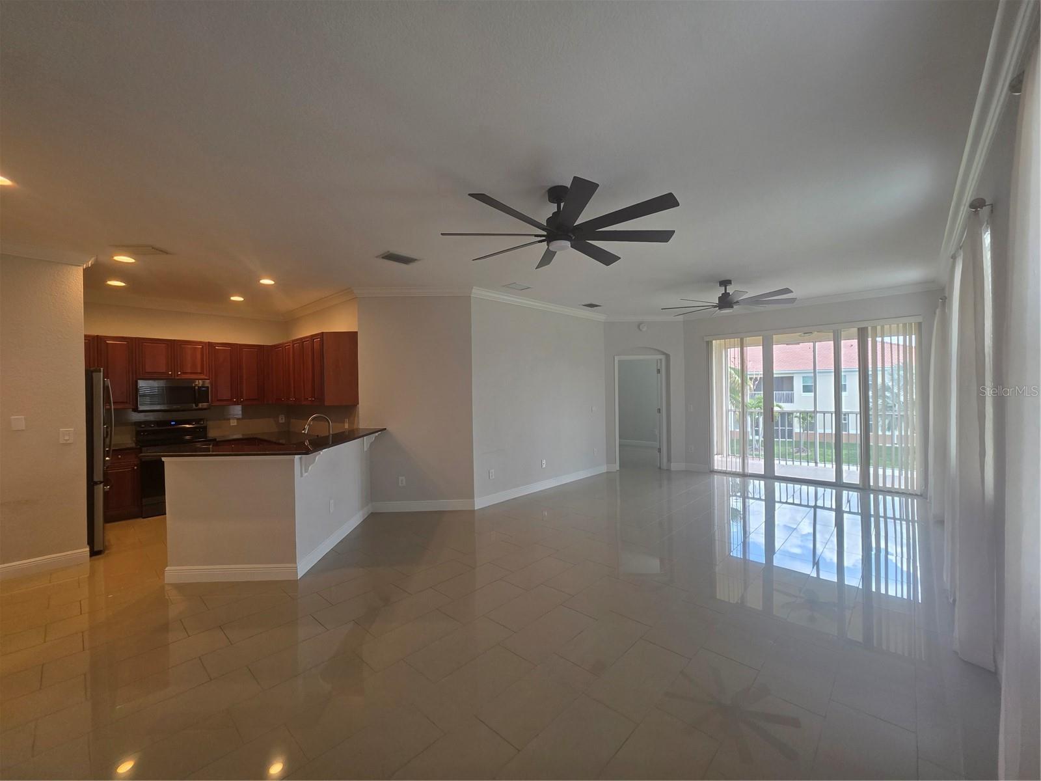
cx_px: 520
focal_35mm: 13
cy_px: 390
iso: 125
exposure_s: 1/120
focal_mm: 2.2
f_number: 1.9
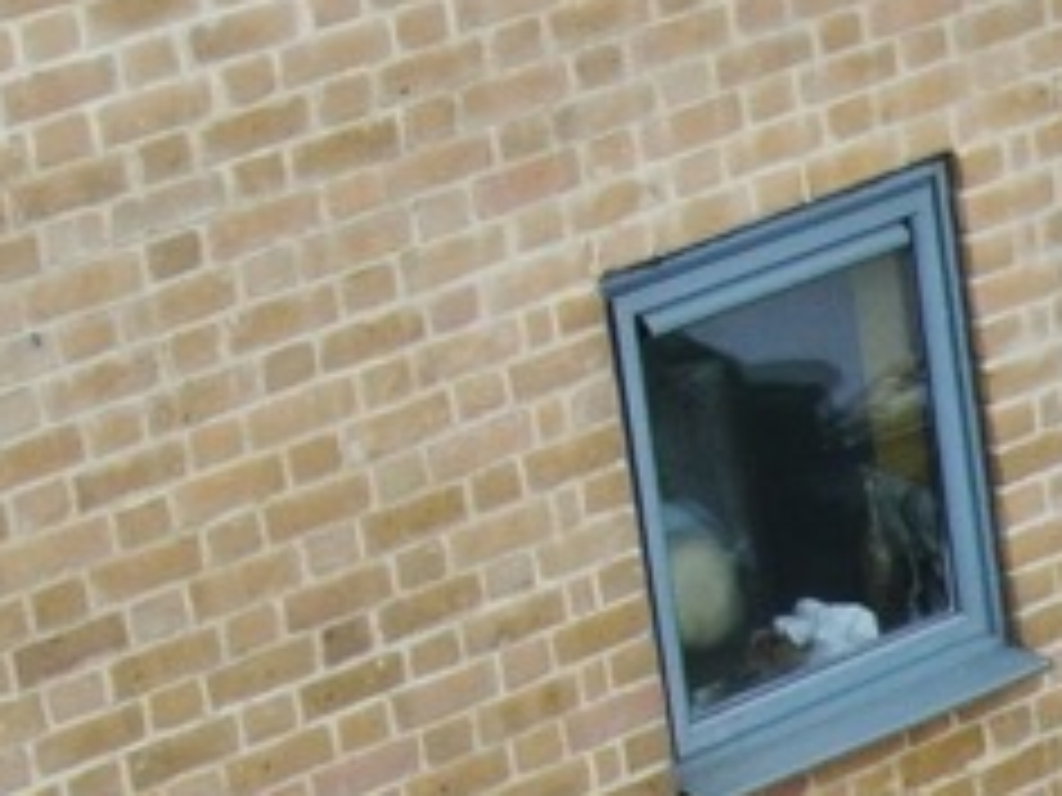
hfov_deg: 7.8
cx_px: 2700
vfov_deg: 6.2
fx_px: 7148
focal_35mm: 233
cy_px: 1709
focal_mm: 7.55
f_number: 3.6
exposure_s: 1/240
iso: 100
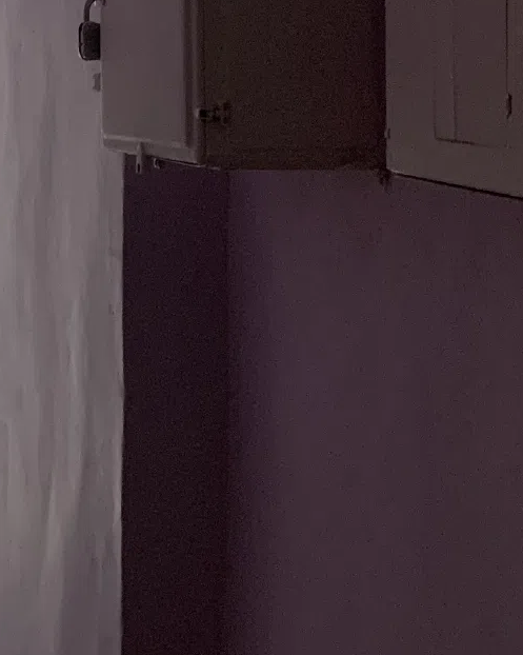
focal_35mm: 98
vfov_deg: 19.1
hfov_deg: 14.9
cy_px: 26
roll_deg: -0.5
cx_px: -195
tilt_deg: -0.3
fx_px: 1898
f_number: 1.8
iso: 400
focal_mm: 4.25
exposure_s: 1/33
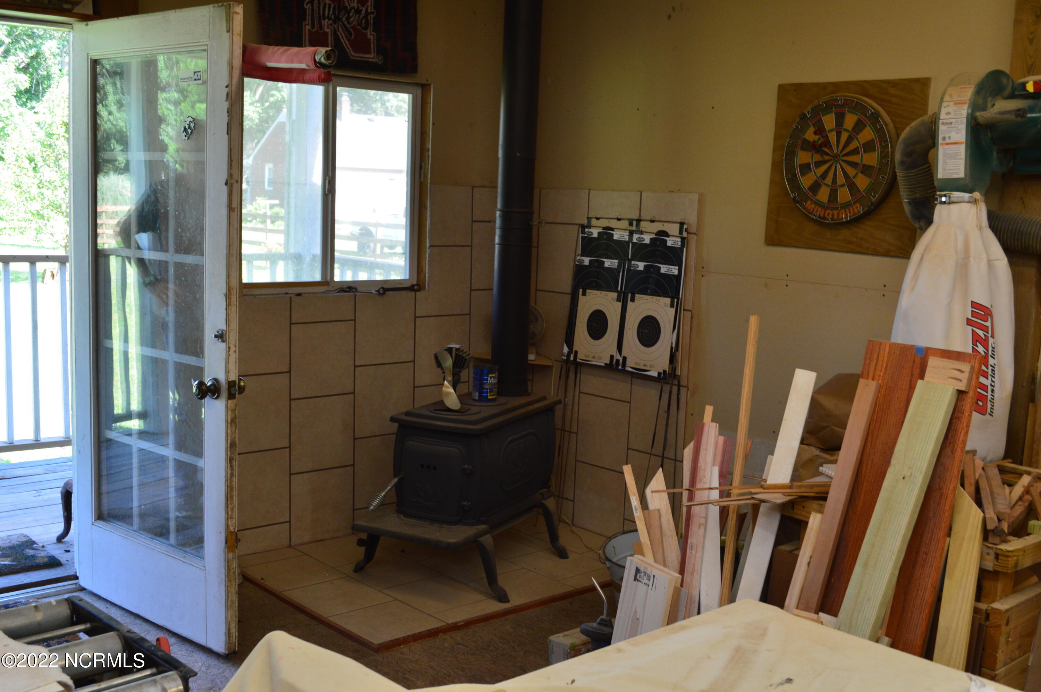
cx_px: 520
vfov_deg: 34.1
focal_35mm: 39
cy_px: 346
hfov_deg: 49.6
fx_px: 1127
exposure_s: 1/40
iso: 400
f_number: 7.1
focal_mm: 26
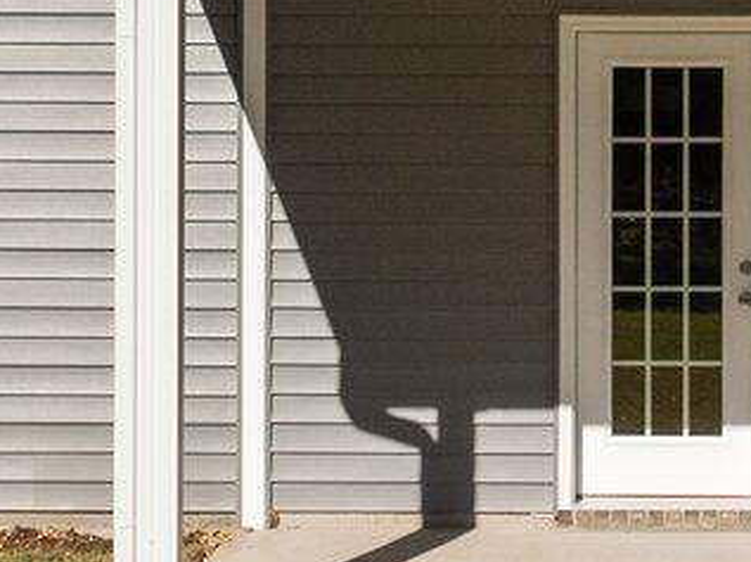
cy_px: 148
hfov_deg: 12.7
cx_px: 637
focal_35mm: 155
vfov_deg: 9.5
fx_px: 3359
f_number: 2.8
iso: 120
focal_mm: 12.29
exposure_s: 1/1250
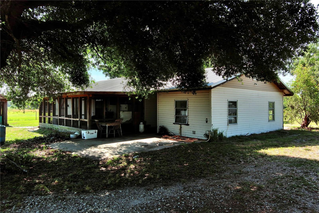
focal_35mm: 29
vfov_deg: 44.9
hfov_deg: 63.7
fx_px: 257
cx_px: 160
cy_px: 106
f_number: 9
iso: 100
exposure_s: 1/320
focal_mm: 10.57
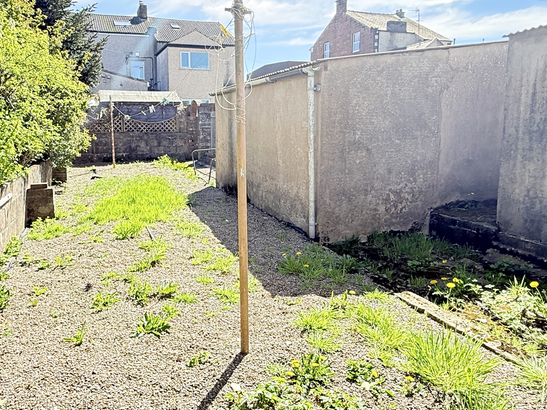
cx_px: 230
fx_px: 442
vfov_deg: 49.6
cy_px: 180
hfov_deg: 63.1
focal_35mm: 28
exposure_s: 1/353
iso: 64
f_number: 2.2
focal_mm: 2.22
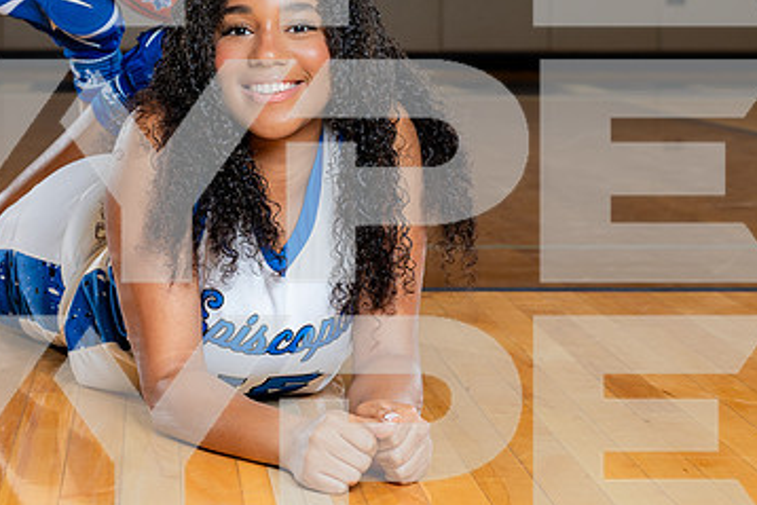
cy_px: 172
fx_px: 2125
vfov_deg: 13.5
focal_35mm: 101
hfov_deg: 20.1
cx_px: 245
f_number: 5.6
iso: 640
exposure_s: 1/250
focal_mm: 61
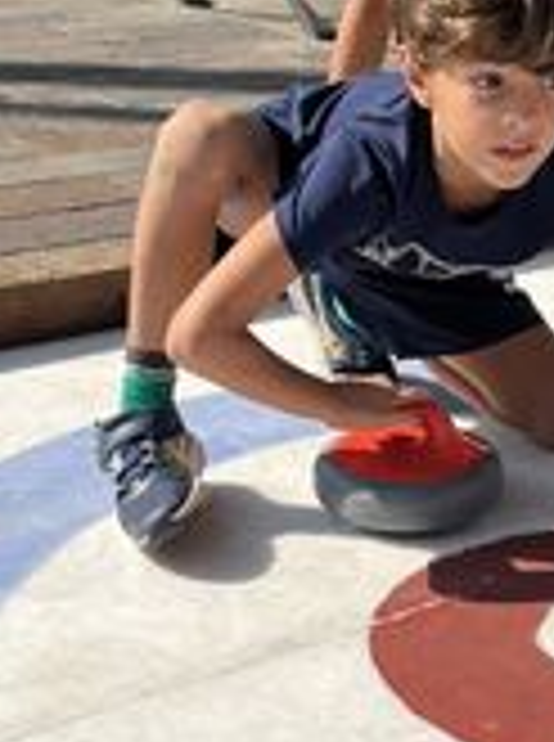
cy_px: 328
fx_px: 1692
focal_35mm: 79
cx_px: 408
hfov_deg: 18.5
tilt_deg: -19.6
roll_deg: -1.3
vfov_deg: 24.8
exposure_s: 1/4854
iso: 50
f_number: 1.6
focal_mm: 5.1
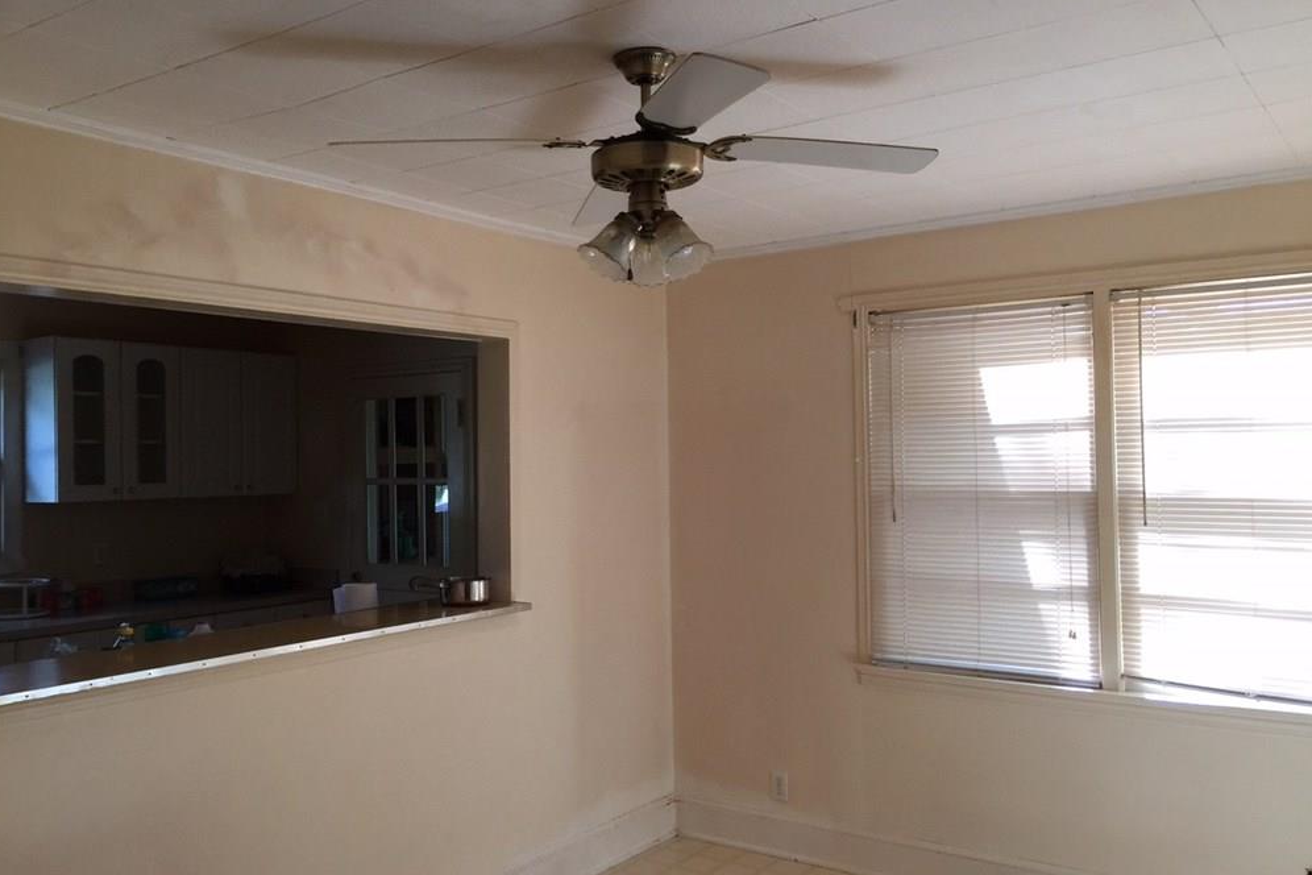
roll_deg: +0.6
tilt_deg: +0.2
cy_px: 432
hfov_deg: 60.3
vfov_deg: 42.3
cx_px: 661
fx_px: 1130
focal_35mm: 31
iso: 40
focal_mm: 4.15
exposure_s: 1/30
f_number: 2.2
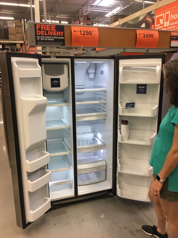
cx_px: 89
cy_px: 119
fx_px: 199
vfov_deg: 61.7
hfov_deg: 48.2
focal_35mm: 29
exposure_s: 1/30
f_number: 2.2
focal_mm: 4.15
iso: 25
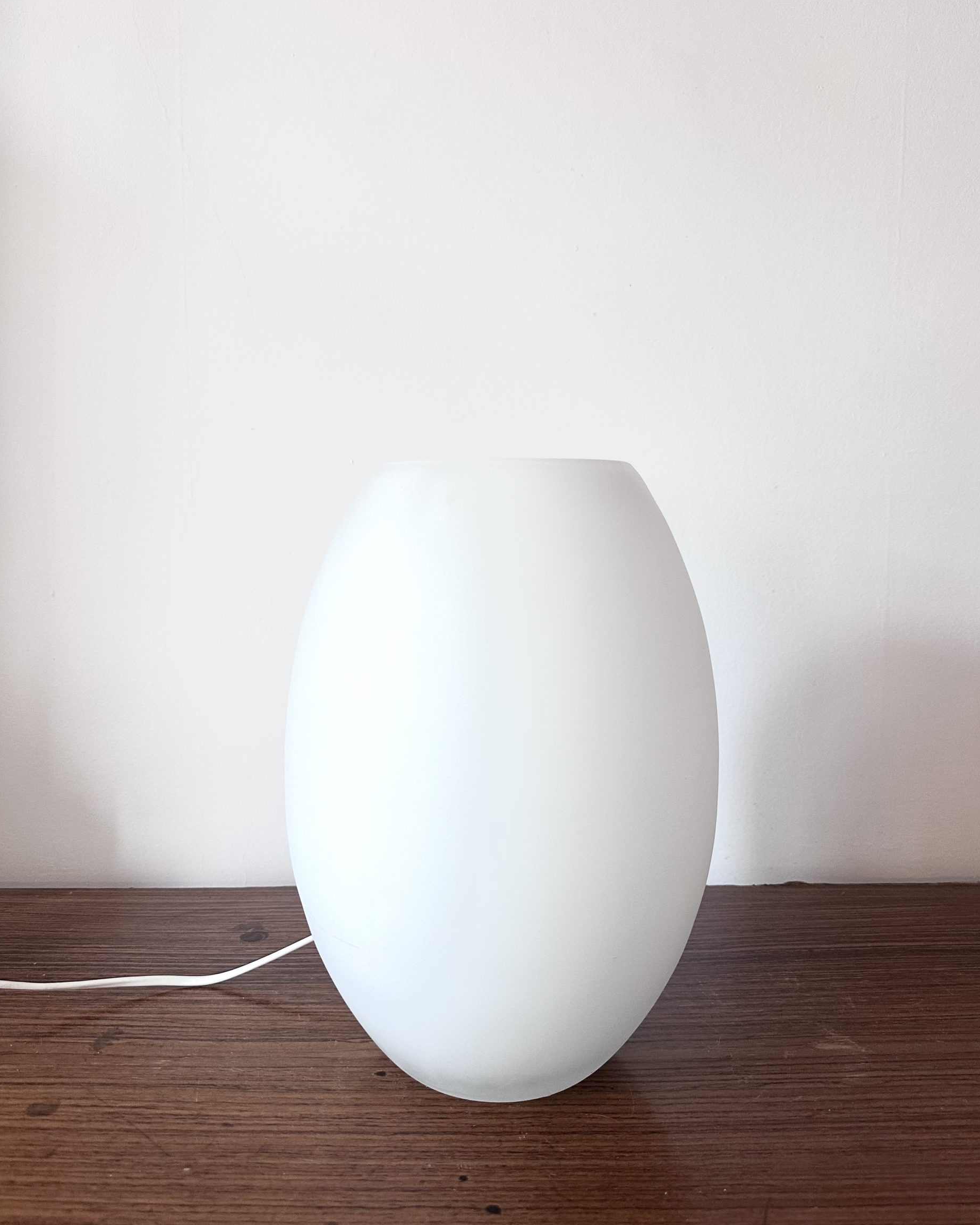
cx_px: 498
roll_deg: -1.4
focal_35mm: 26
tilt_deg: -5.6
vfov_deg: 66.0
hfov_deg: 54.9
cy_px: 622
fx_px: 943
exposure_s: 1/78
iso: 250
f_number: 1.78
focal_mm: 6.86
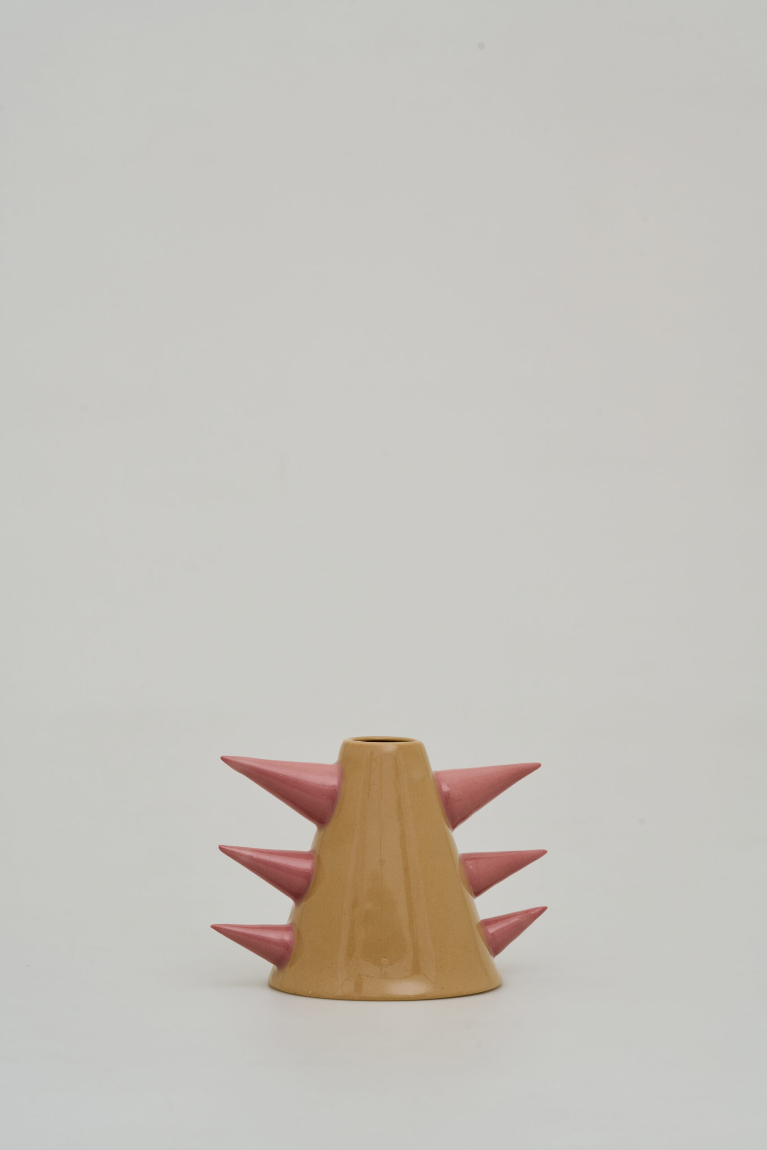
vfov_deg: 22.6
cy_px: 575
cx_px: 384
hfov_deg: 15.2
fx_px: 2874
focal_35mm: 90
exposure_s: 1/100
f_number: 11
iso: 500
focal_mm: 90
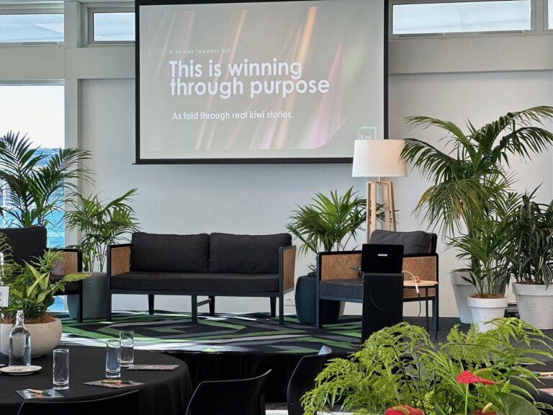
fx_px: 1230
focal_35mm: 77
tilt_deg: -0.2
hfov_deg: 25.3
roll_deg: -0.2
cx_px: 276
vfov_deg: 19.1
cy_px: 208
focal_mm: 9
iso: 64
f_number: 2.8
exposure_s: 1/82
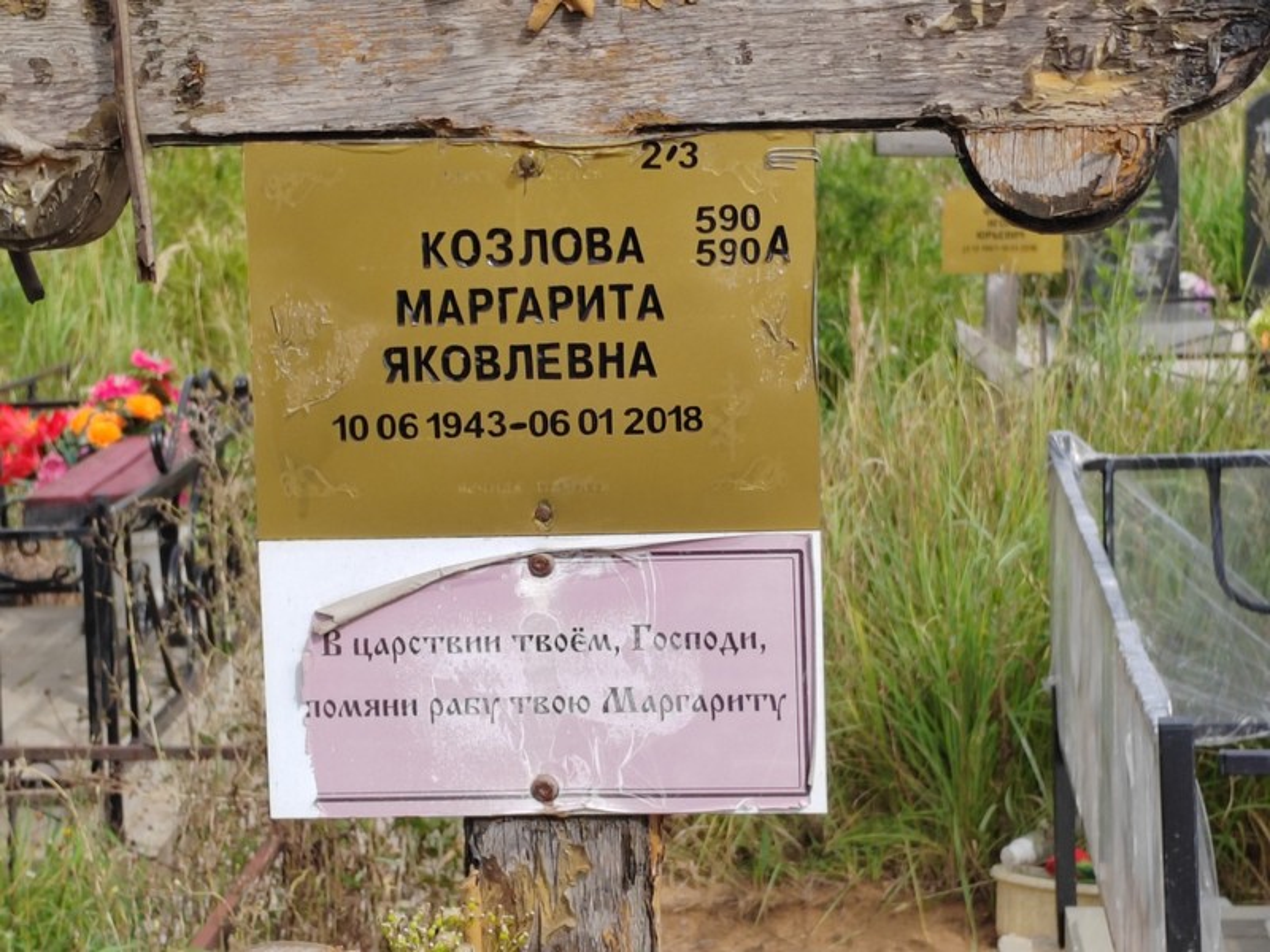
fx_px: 3302
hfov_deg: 21.8
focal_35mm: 90
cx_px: 635
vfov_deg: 16.4
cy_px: 476
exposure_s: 1/790
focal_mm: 5.52
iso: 100
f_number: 1.9
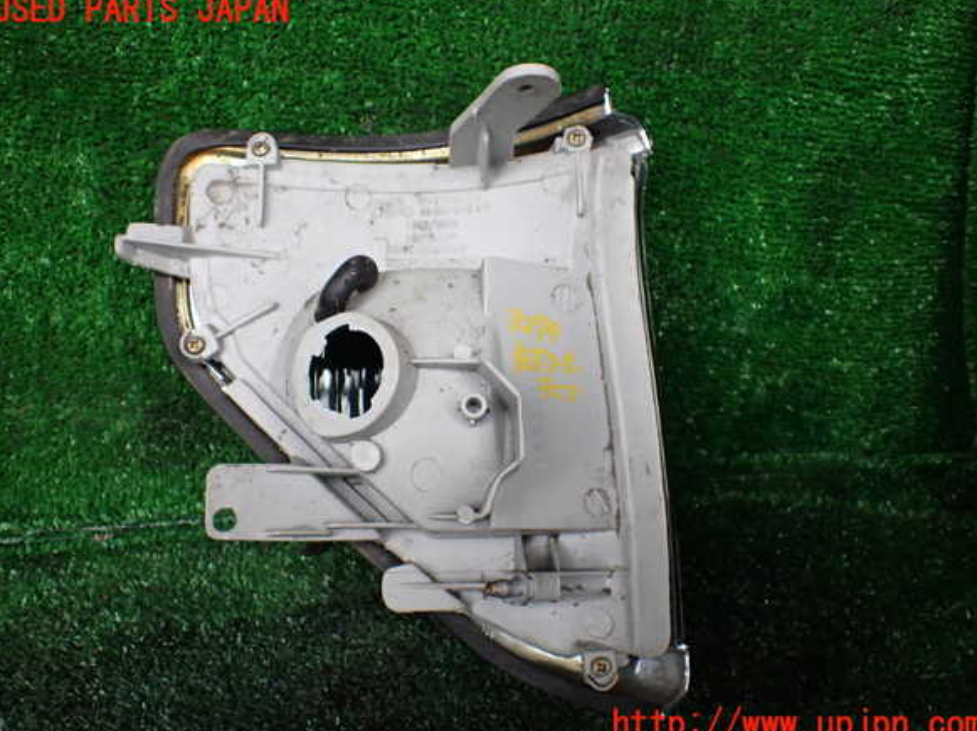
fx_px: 874
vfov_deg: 45.4
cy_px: 368
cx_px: 488
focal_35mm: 31
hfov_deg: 58.4
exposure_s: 1/125
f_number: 2.3
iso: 250
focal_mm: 5.4
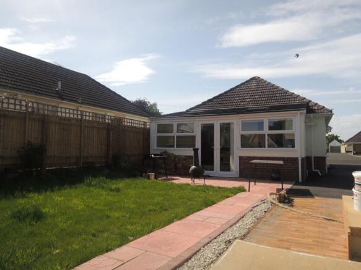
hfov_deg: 71.6
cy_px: 135
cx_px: 180
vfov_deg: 56.8
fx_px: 250
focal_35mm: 24
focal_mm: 4.3
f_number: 3.2
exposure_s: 1/1600
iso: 100
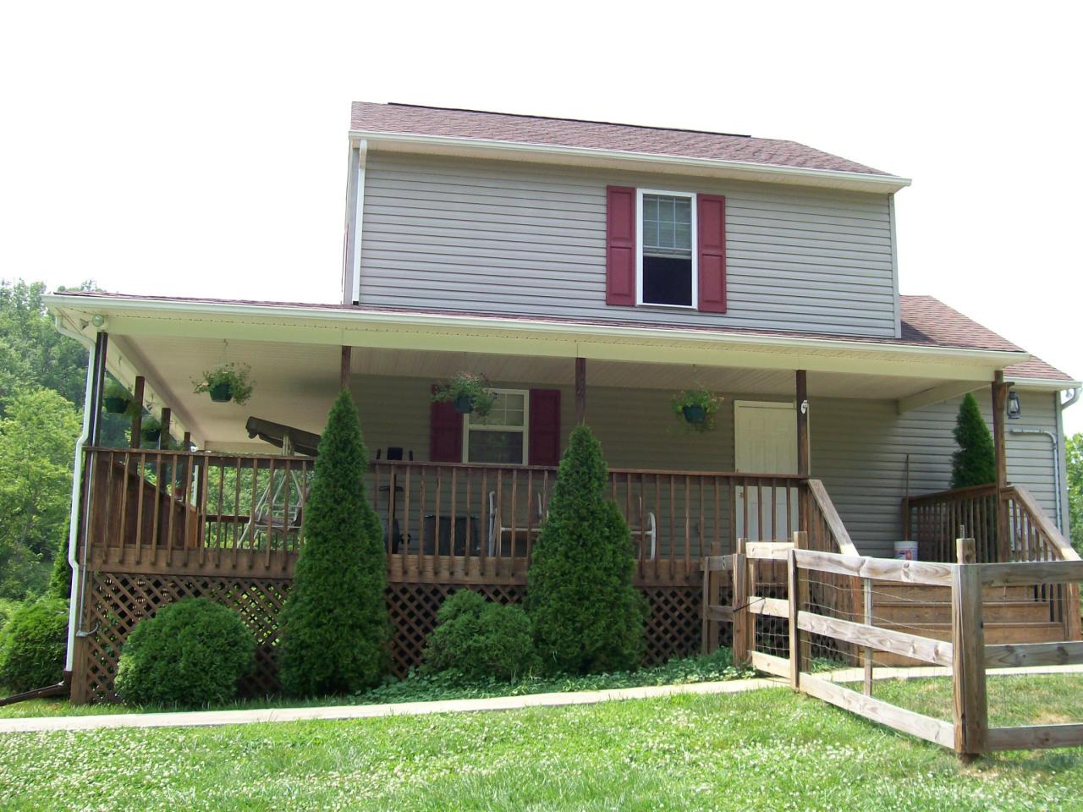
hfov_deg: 51.4
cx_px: 542
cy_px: 406
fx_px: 1126
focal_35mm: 36
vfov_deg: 39.7
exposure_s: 1/525
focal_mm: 6
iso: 80
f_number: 2.7
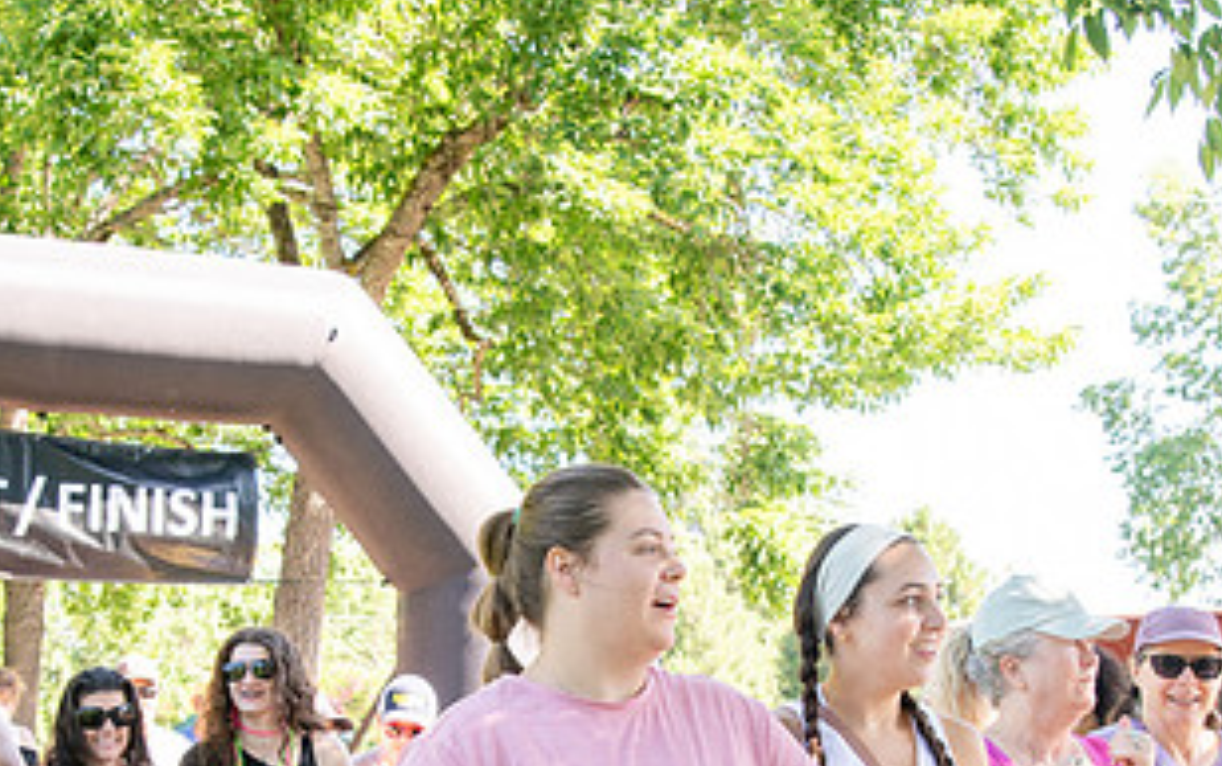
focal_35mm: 69
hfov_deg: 29.7
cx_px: 536
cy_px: 750
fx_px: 2300
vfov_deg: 18.5
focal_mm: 24
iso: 500
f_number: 3.5
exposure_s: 1/400
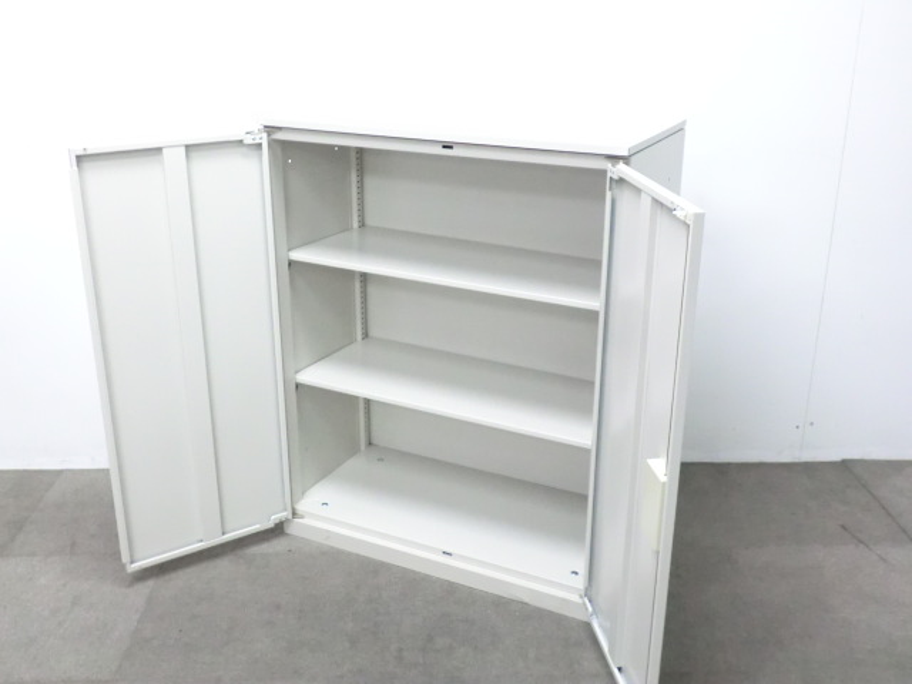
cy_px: 342
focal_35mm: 38
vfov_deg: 37.7
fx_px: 1001
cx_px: 456
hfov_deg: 49.0
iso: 800
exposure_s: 1/30
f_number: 3.9
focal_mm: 6.9
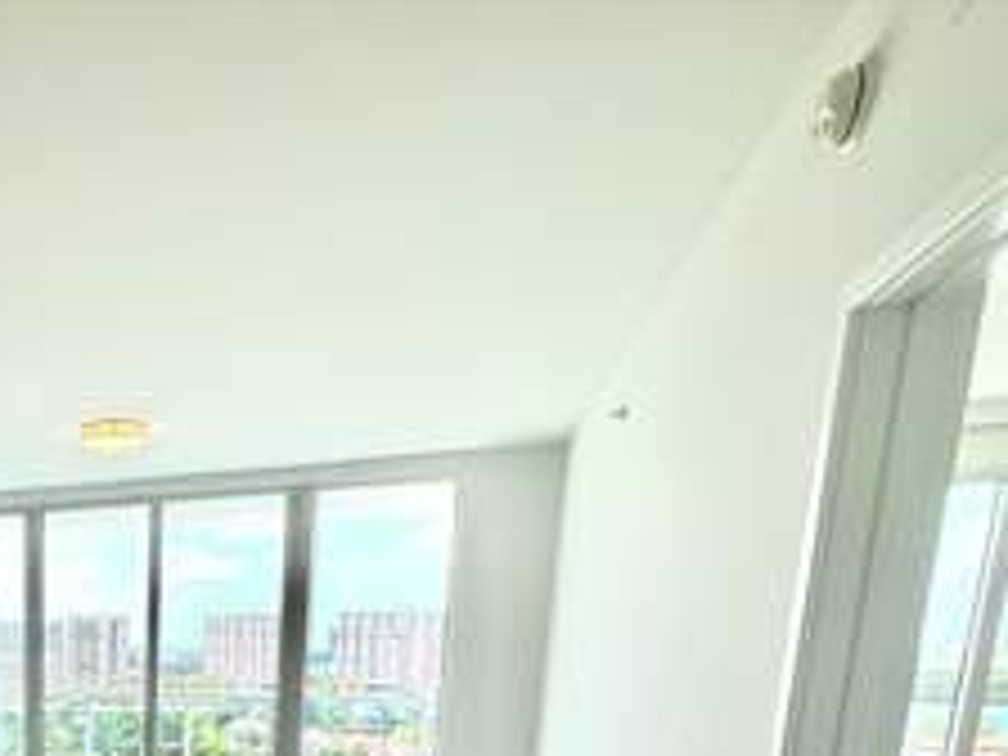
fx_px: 874
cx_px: 9
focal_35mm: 30
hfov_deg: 49.4
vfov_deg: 39.6
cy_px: 801
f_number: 2.2
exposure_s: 1/265
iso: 40
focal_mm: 2.22
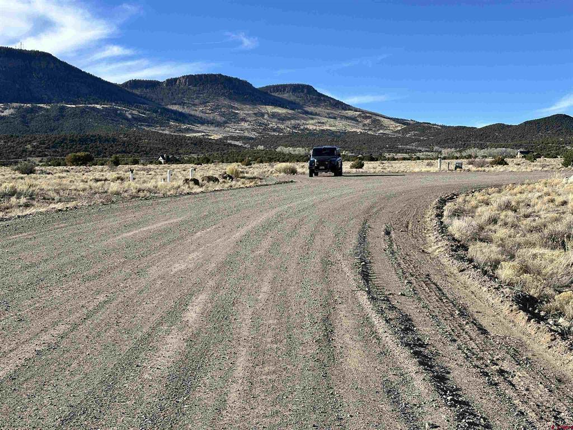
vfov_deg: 30.3
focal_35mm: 48
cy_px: 215
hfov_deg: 39.7
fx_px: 795
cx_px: 286
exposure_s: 1/3367
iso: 64
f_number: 1.78
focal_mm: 6.86
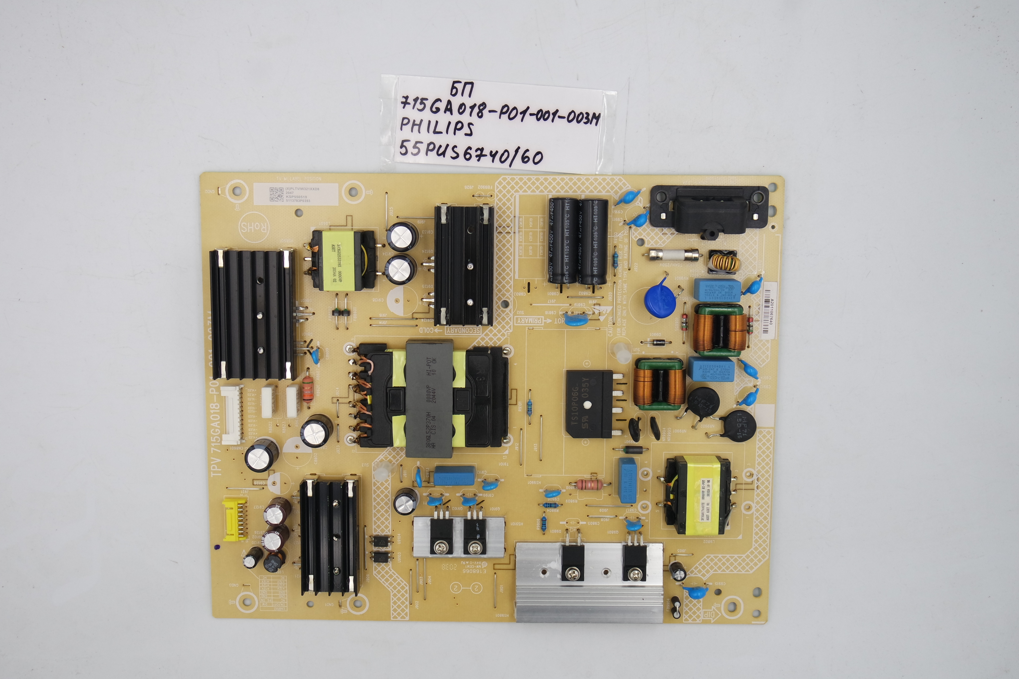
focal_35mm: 40
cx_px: 510
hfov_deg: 48.5
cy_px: 340
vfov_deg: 33.4
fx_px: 1132
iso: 160
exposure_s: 1/125
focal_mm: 15
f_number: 5
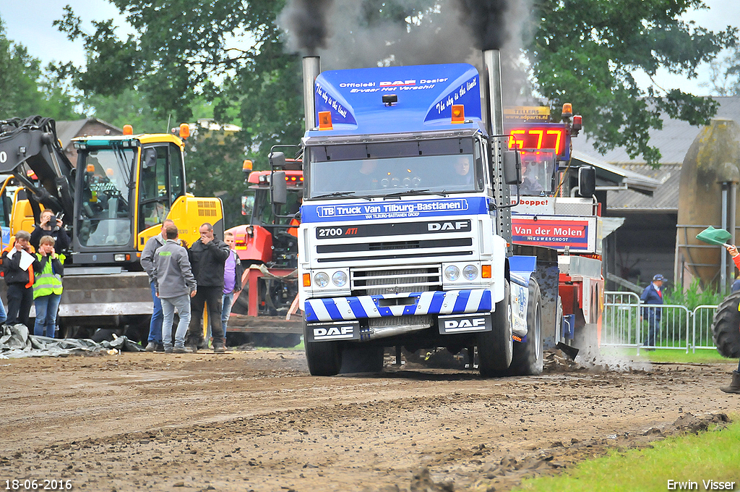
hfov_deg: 5.5
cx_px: 370
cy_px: 246
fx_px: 7698
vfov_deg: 3.7
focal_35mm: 375
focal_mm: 250
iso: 1000
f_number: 5.6
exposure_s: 1/160
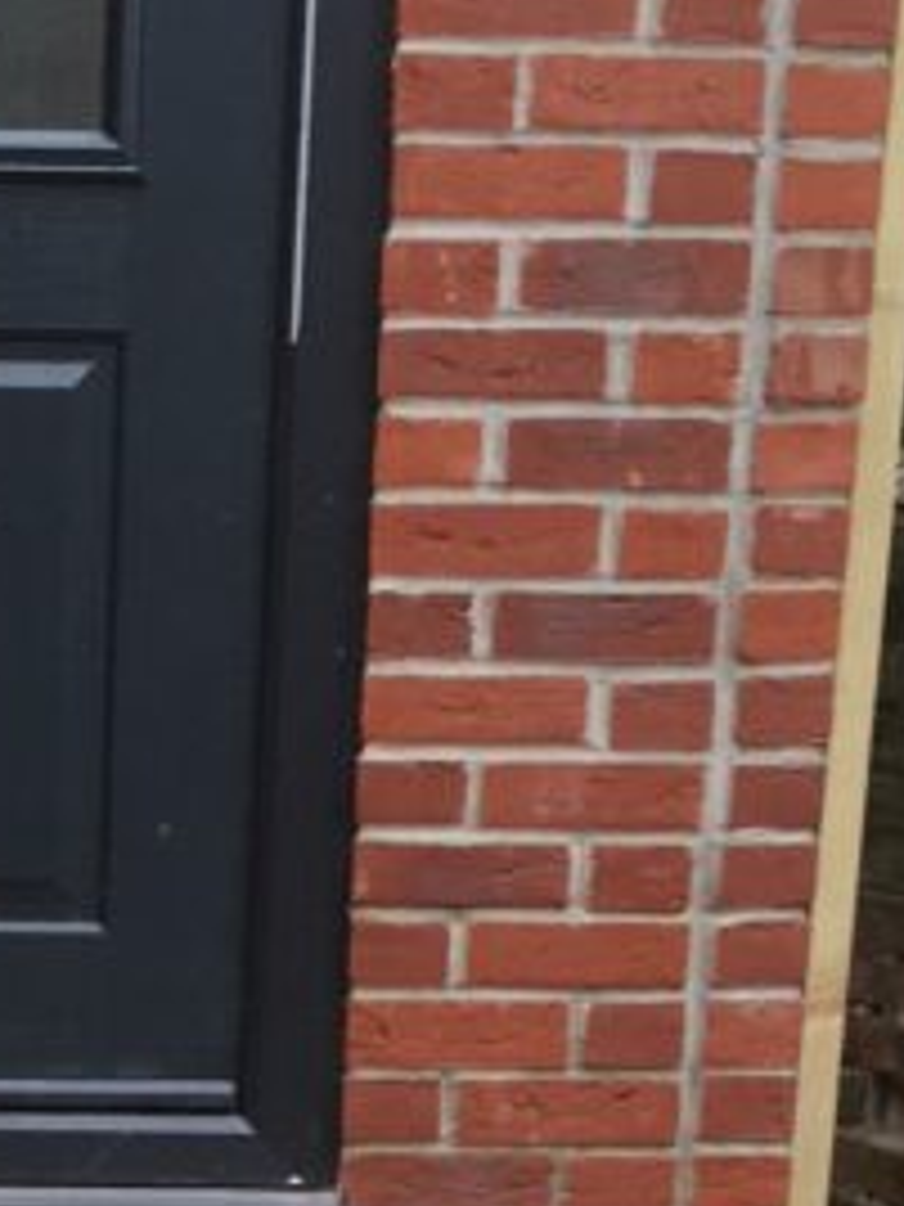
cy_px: 1688
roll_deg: -1.4
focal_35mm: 111
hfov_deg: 13.0
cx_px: -135
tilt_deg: -17.5
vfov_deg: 16.5
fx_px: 3865
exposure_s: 1/100
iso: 40
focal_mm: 4.15
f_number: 2.2
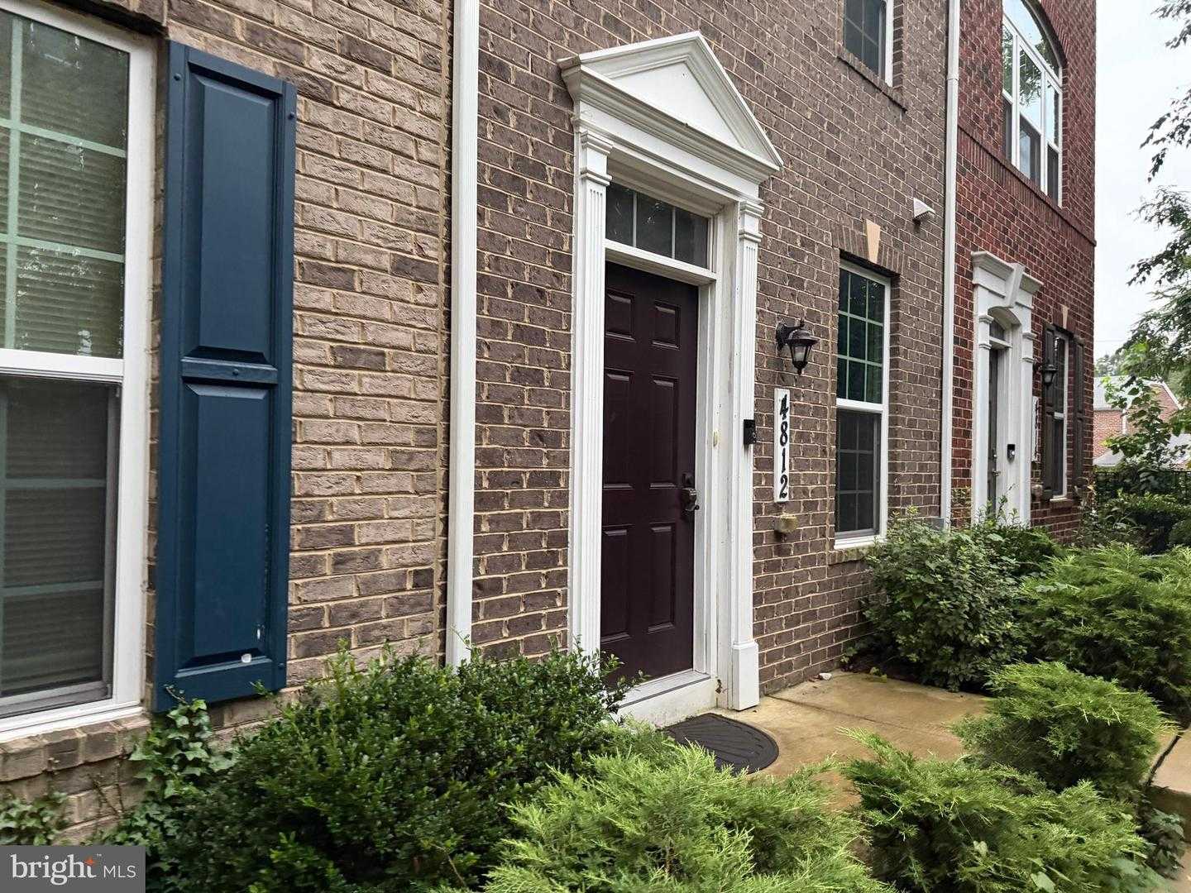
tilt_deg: +1.6
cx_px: 596
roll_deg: +1.1
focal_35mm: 24
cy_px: 446
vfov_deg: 56.8
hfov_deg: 71.6
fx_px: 826
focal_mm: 6.76
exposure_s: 1/40
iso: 800
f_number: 1.78
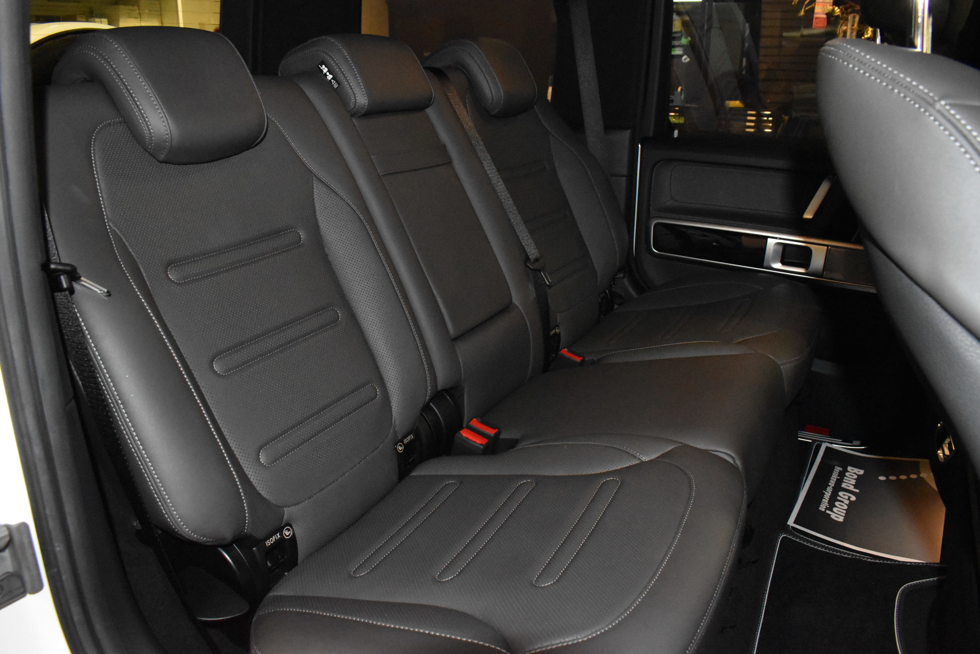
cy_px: 327
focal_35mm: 27
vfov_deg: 47.9
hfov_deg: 67.4
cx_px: 490
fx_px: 735
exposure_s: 1/60
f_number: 8
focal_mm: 18
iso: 6400
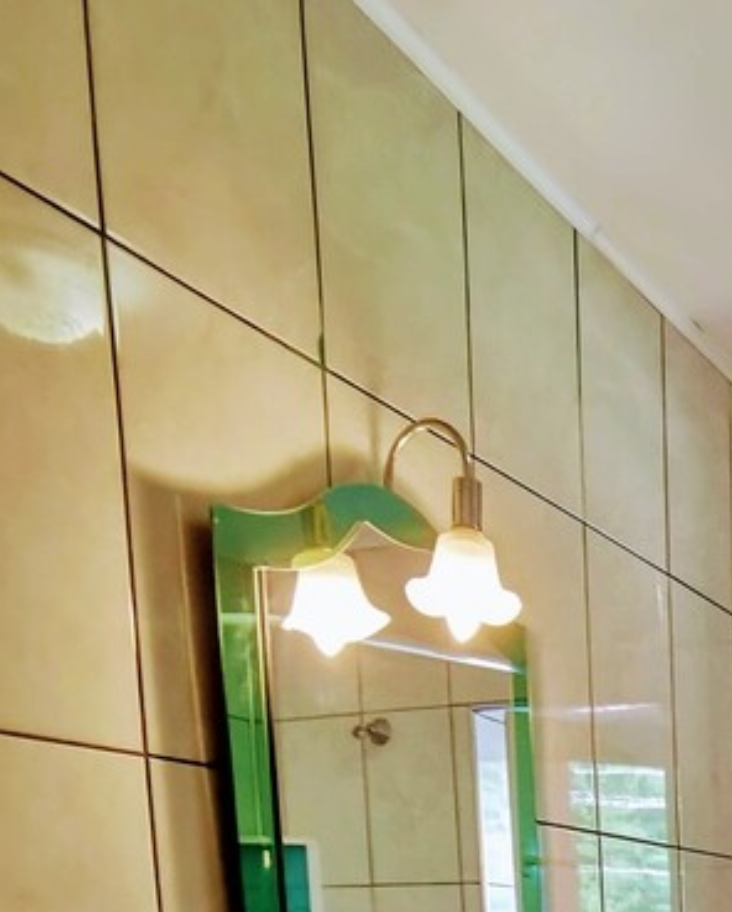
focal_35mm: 46
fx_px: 1244
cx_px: 848
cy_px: 1186
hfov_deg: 29.0
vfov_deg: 31.2
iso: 400
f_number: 2.2
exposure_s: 1/50
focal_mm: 2.26
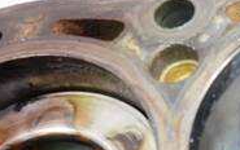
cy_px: 188
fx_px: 432
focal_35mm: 66
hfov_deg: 26.5
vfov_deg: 18.5
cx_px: 309
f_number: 3.5
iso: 1600
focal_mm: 12
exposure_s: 1/60
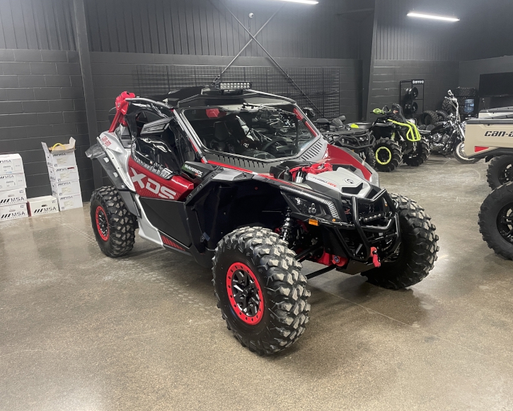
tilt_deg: -10.7
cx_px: 252
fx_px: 425
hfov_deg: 62.2
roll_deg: +3.7
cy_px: 208
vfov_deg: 51.5
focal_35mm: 28
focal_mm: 4.2
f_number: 1.6
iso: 320
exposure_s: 1/60
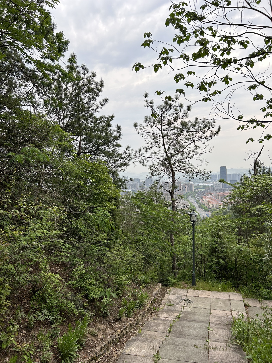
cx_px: 136
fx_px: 272
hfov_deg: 53.1
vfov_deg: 67.3
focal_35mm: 26
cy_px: 182
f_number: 1.5
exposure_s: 1/552
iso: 50
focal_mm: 5.7
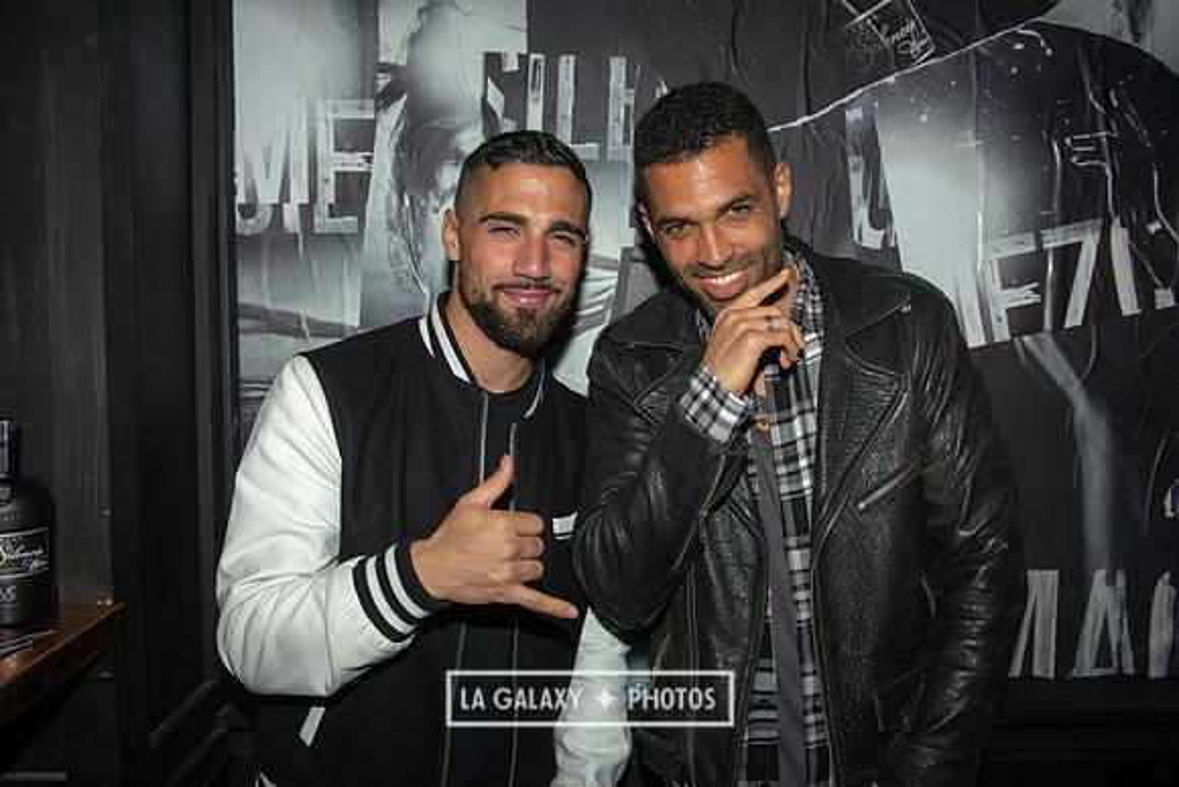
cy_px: 394
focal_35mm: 29
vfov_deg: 45.0
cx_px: 590
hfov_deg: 63.6
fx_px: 950
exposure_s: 1/160
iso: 320
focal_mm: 29
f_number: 5
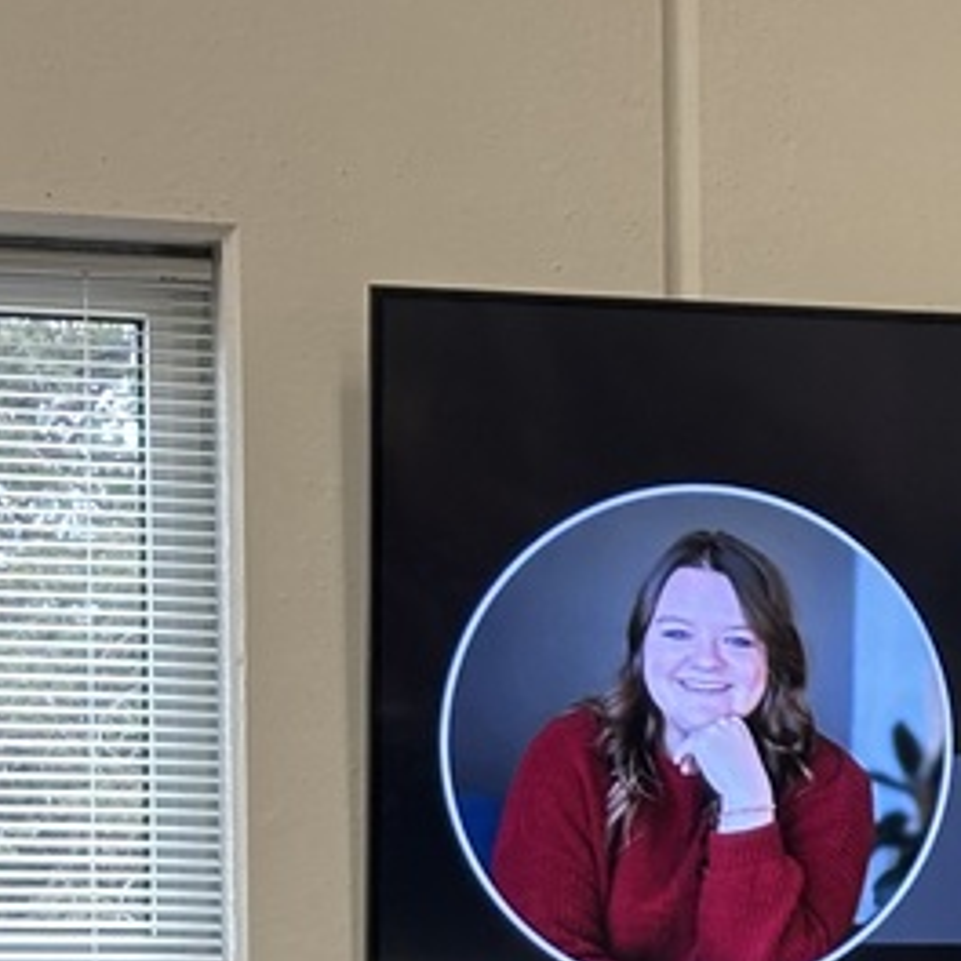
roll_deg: -0.7
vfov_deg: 9.7
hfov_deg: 9.5
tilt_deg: -2.2
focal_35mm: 178
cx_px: 1525
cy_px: 1205
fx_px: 5591
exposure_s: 1/60
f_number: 1.6
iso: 125
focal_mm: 5.96
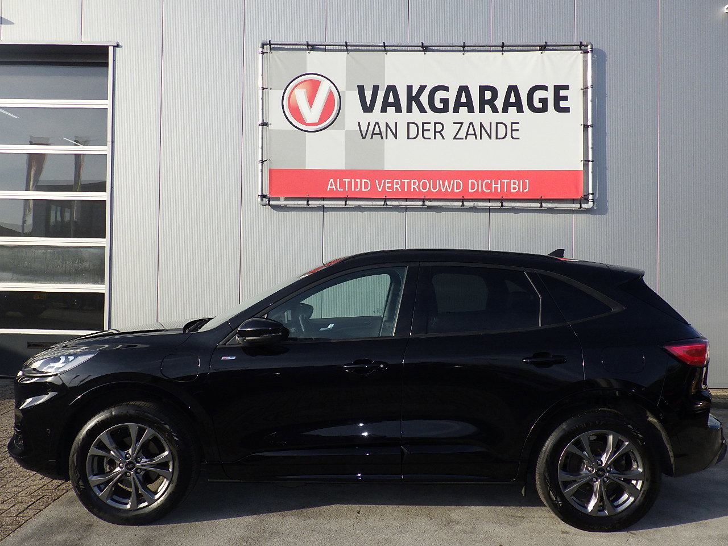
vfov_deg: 49.7
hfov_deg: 63.4
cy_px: 273
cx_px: 364
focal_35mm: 28
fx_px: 589
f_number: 4.2
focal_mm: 5
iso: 125
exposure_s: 1/640
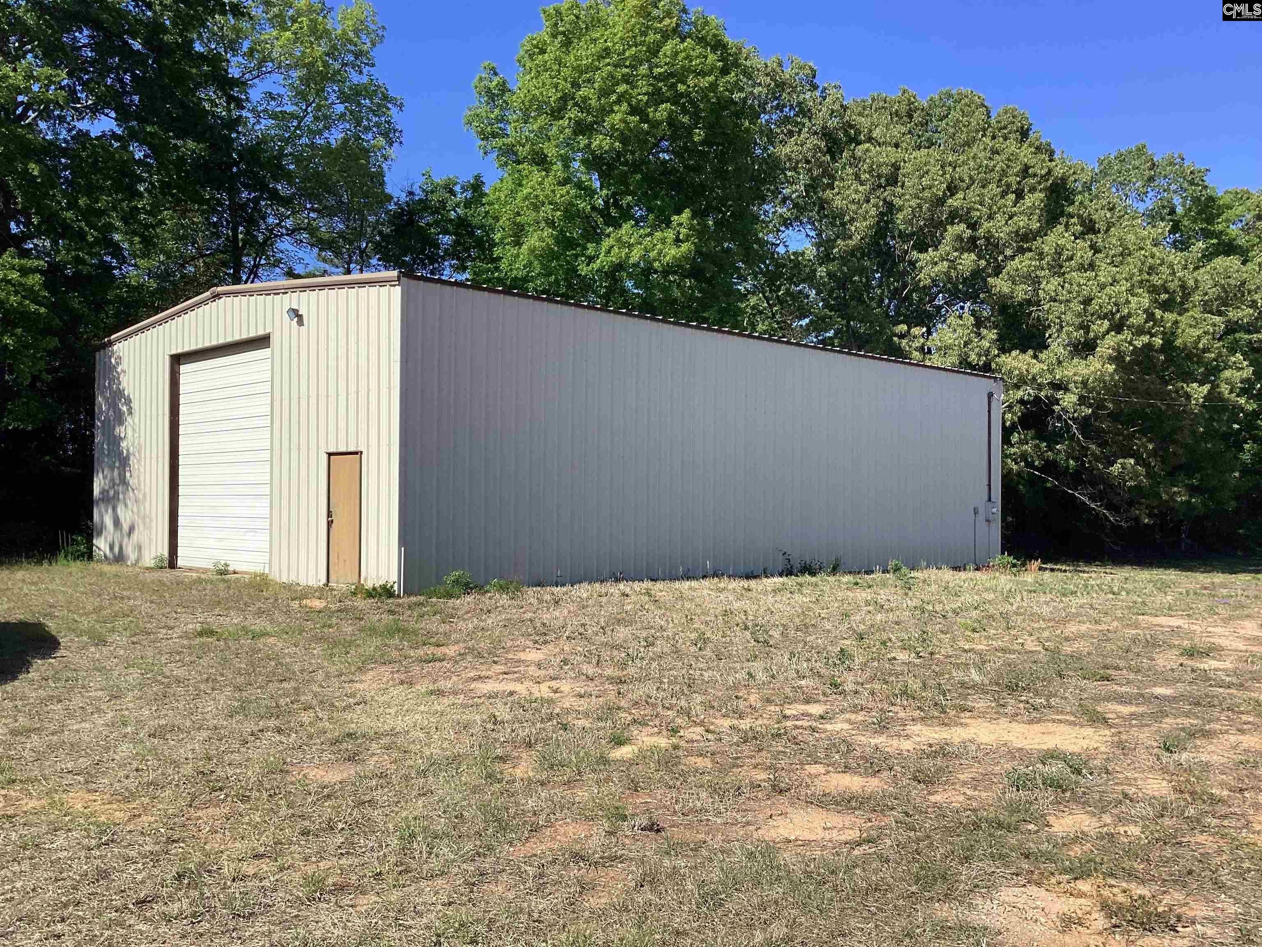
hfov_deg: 58.4
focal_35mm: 31
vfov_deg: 45.4
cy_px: 474
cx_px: 631
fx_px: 1130
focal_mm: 3.3
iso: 25
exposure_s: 1/1733
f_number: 2.4
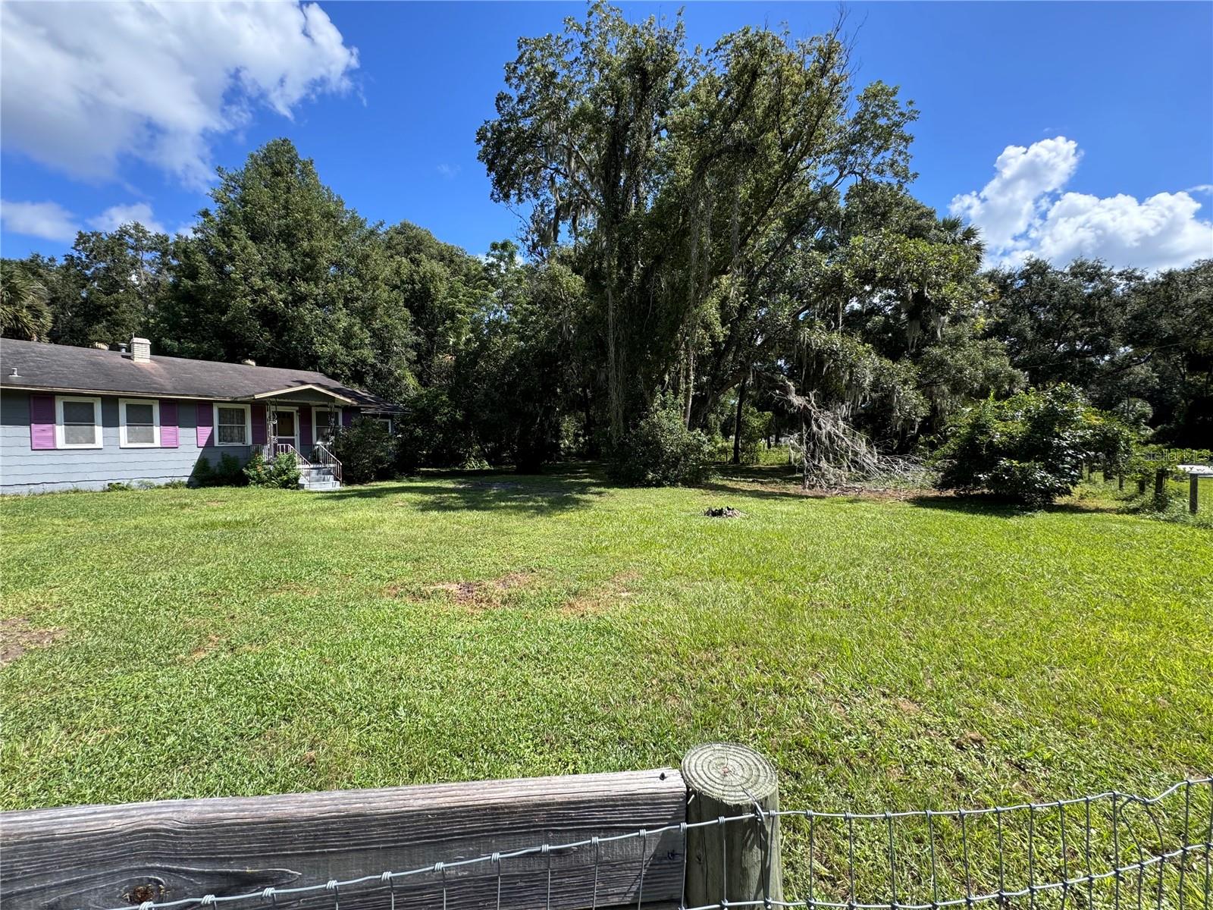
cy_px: 455
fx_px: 491
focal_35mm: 14
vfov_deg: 85.7
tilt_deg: -1.8
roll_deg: +1.2
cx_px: 606
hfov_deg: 102.1
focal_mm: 2.22
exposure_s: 1/631
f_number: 2.2
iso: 50
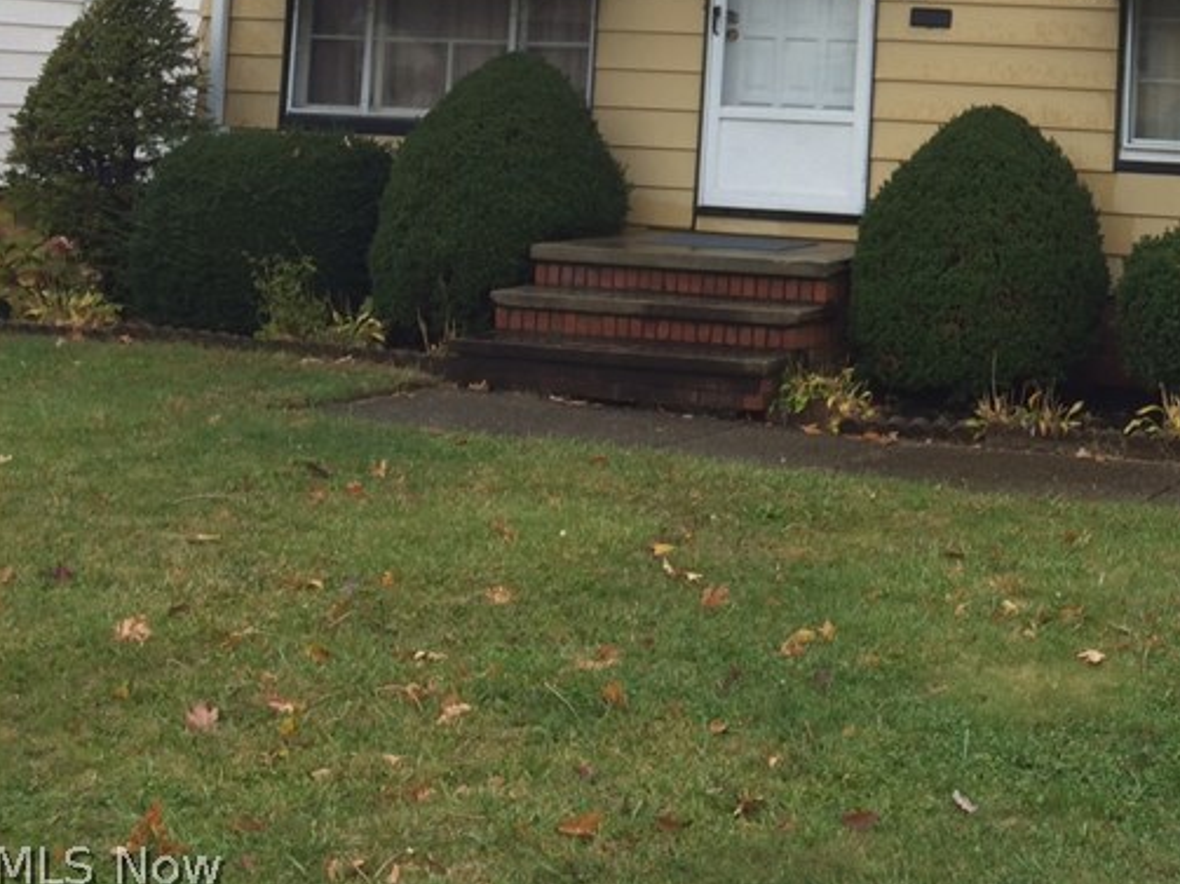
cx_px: 1180
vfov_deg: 23.8
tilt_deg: +1.9
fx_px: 2011
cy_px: 5
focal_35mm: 59
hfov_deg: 30.4
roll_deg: -1.3
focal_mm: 4.15
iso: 32
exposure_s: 1/380
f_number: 2.2
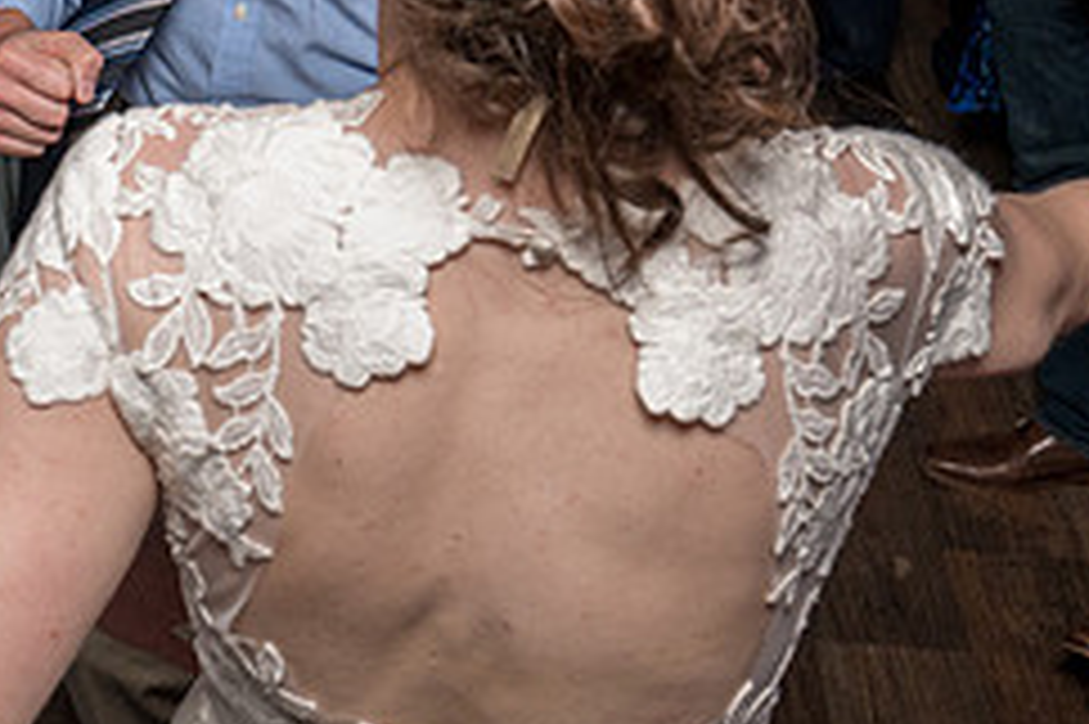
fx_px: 2237
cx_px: 294
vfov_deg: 17.4
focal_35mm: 74
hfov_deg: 27.1
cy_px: -197
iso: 2000
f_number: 5.6
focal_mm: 27
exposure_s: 1/200
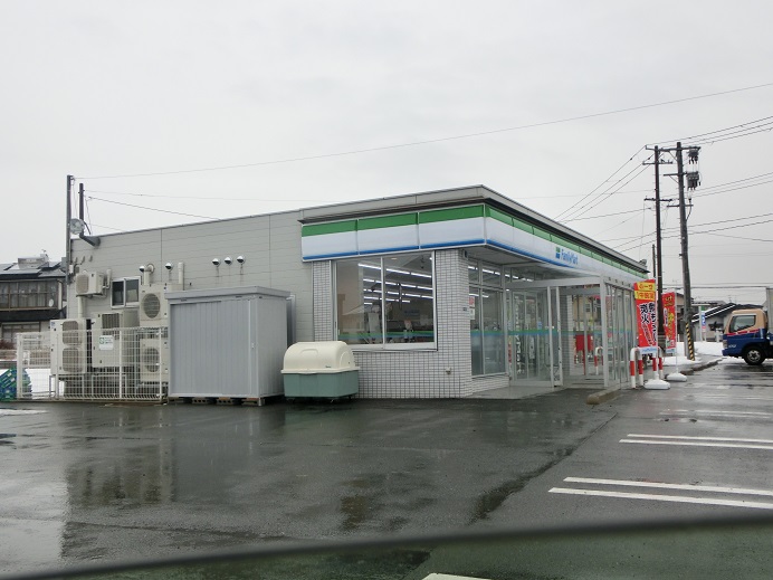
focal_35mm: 33
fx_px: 737
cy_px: 290
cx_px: 386
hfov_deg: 55.4
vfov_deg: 42.9
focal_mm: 5.93
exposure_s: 1/500
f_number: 3.7
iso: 80
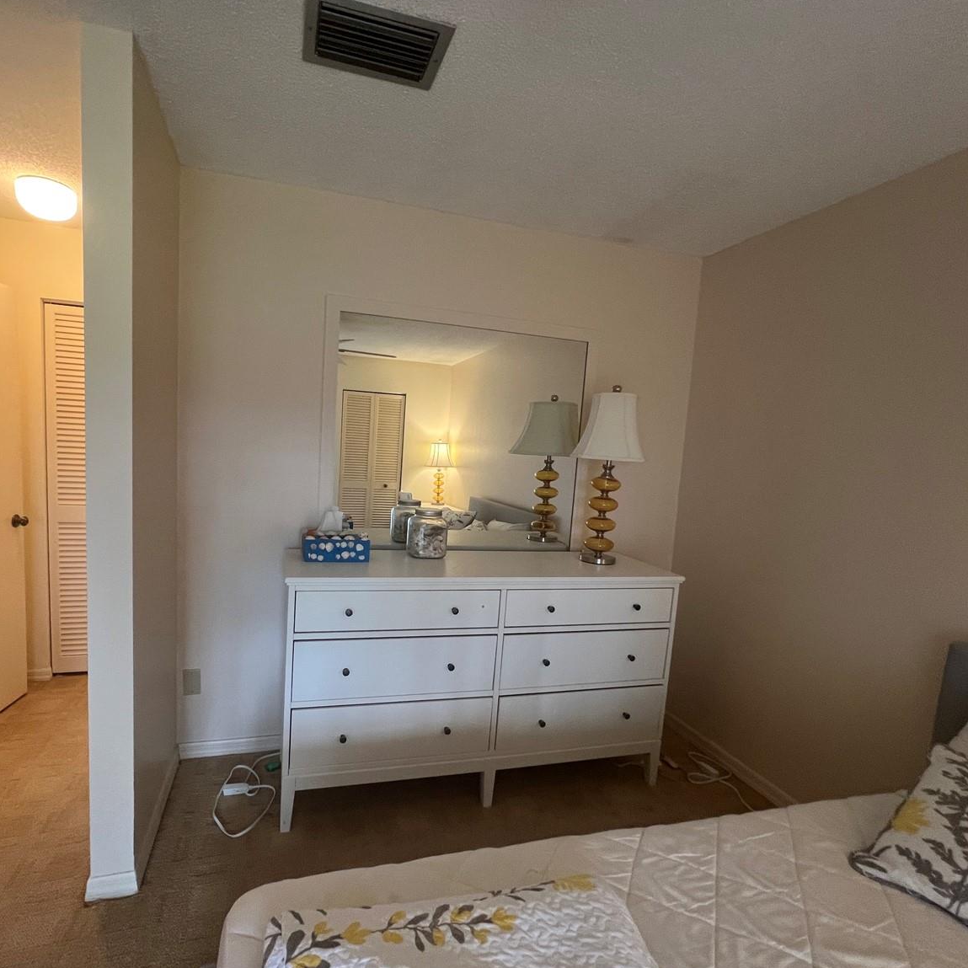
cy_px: 500
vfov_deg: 87.4
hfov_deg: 87.1
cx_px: 430
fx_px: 506
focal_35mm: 16
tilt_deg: -5.9
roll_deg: -2.8
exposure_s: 1/60
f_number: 1.8
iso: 200
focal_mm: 1.57
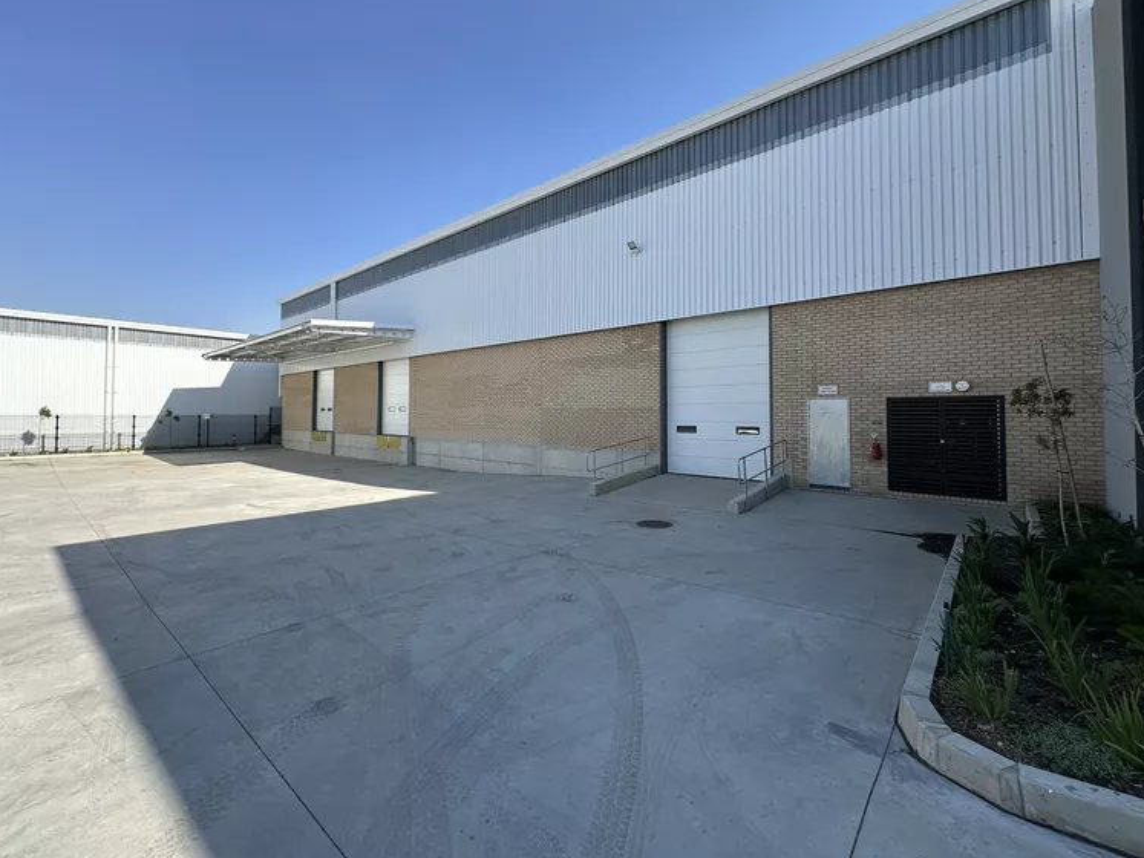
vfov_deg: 81.6
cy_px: 401
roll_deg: -0.1
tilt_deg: +1.5
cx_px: 536
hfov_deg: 98.1
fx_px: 496
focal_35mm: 15
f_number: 2.2
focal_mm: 2.22
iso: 40
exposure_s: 1/1062
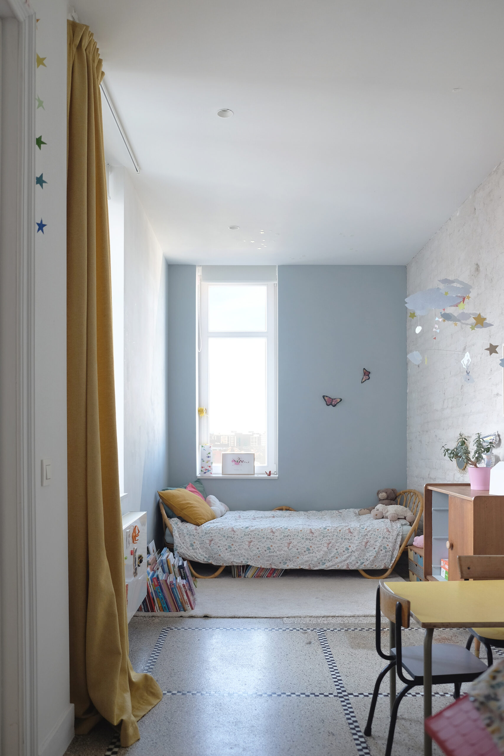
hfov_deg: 47.9
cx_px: 252
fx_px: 567
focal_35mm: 27
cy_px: 378
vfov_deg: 67.4
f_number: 2.8
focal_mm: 18
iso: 200
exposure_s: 1/60
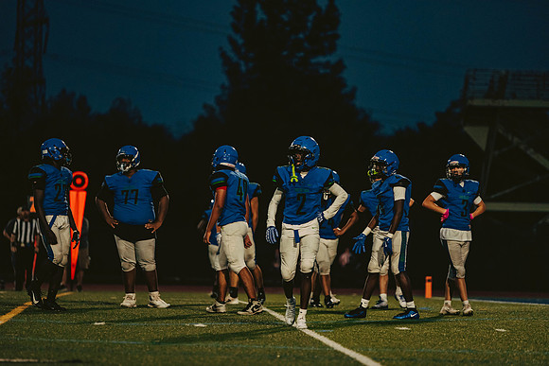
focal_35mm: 185
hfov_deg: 11.1
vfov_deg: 7.4
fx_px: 2822
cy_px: 183
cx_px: 274
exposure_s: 1/1250
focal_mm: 185
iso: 1600
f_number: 2.8
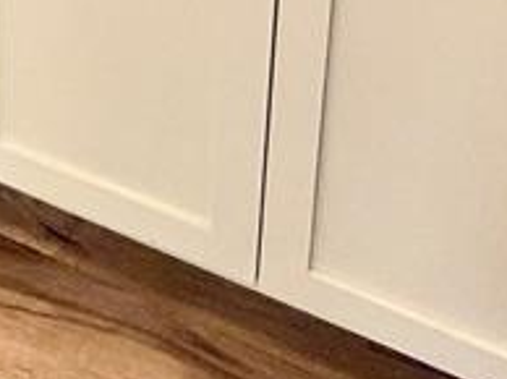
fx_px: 1082
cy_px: -486
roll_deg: -0.7
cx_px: 16
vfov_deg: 14.4
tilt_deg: -15.6
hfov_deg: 25.2
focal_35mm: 74
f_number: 2.2
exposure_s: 1/120
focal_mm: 2.22
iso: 125
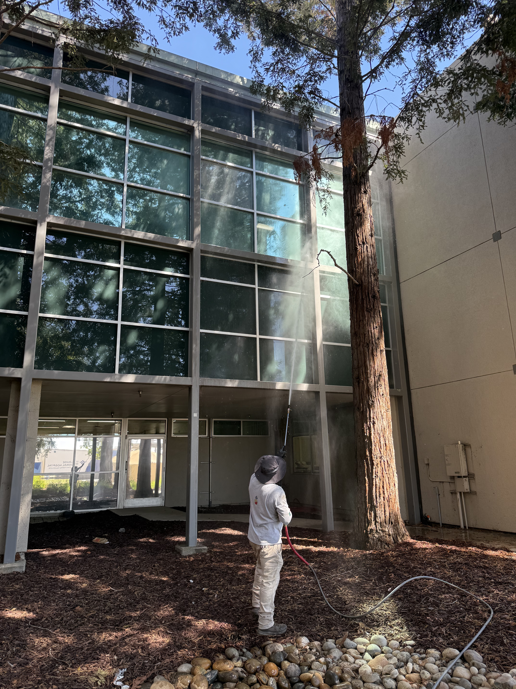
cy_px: 344
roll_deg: +0.8
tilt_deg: +15.4
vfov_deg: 71.6
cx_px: 258
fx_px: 477
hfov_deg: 56.8
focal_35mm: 24
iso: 100
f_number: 1.78
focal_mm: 6.76
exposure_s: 1/240
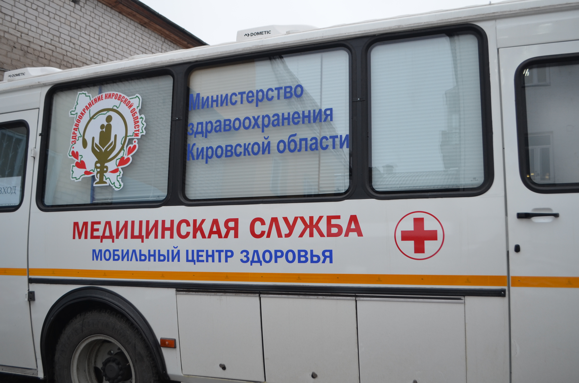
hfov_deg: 57.3
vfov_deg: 39.8
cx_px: 290
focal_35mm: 33
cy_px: 192
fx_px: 530
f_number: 4
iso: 450
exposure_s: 1/60
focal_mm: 22
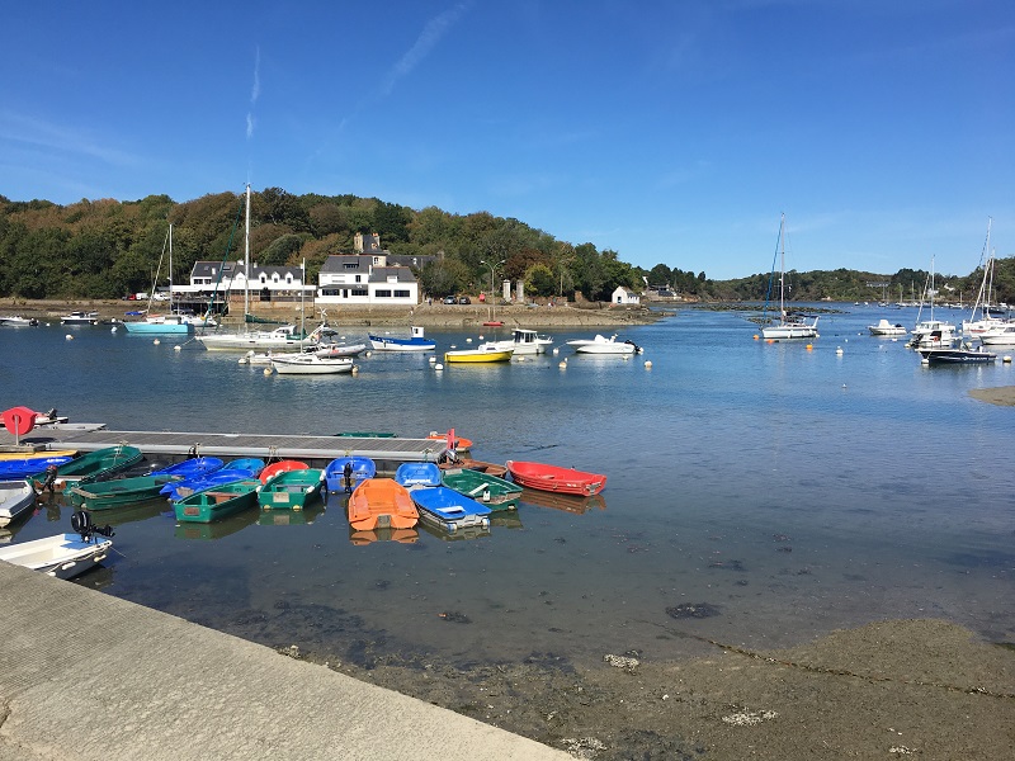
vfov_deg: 48.2
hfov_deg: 61.7
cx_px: 508
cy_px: 380
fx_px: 850
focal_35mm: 29
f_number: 2.2
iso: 25
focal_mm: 4.15
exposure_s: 1/2079
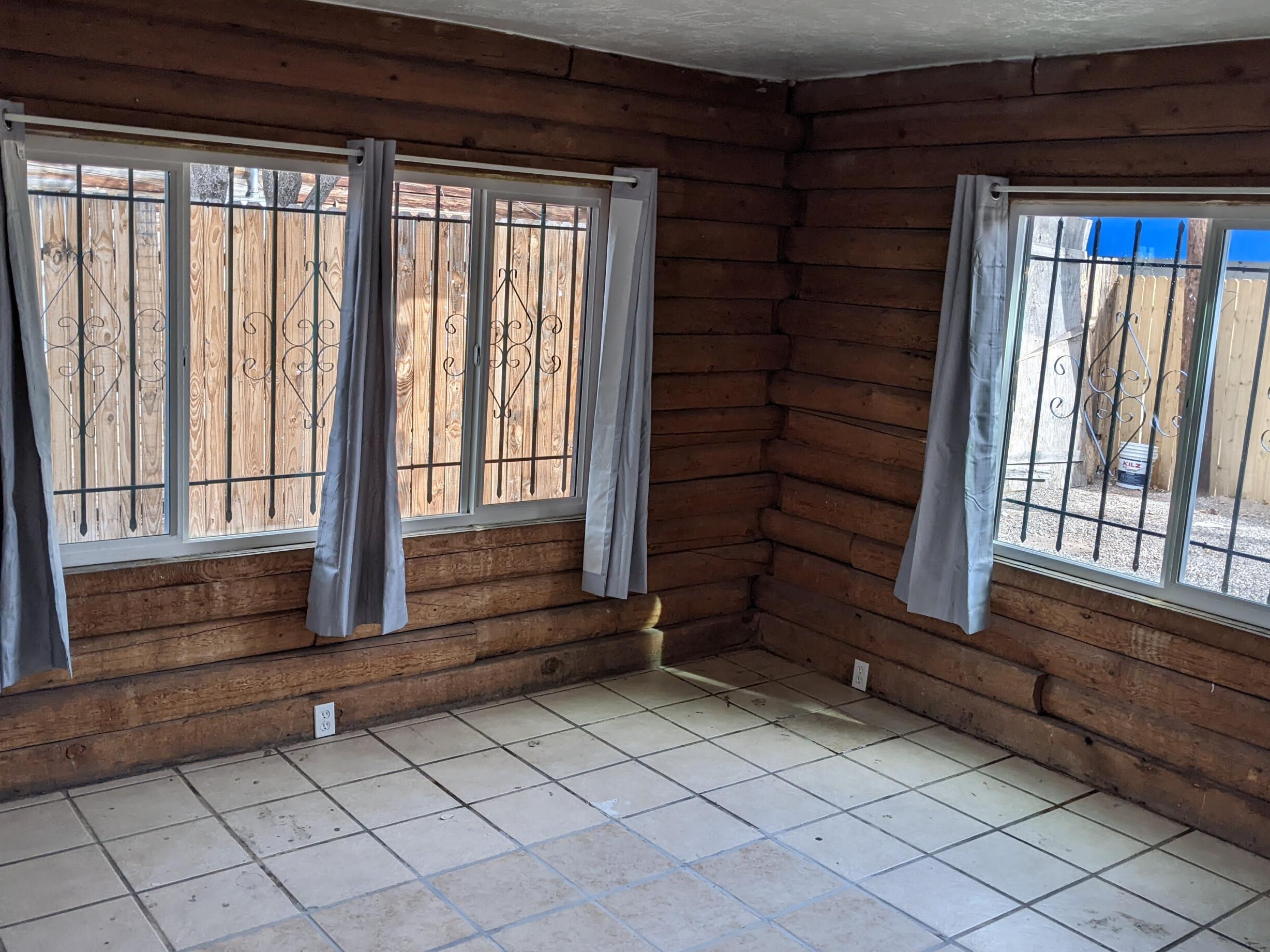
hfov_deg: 55.4
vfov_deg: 42.9
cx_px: 645
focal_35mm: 33
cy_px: 423
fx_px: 1211
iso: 46
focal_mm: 4.38
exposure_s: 1/326
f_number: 1.73
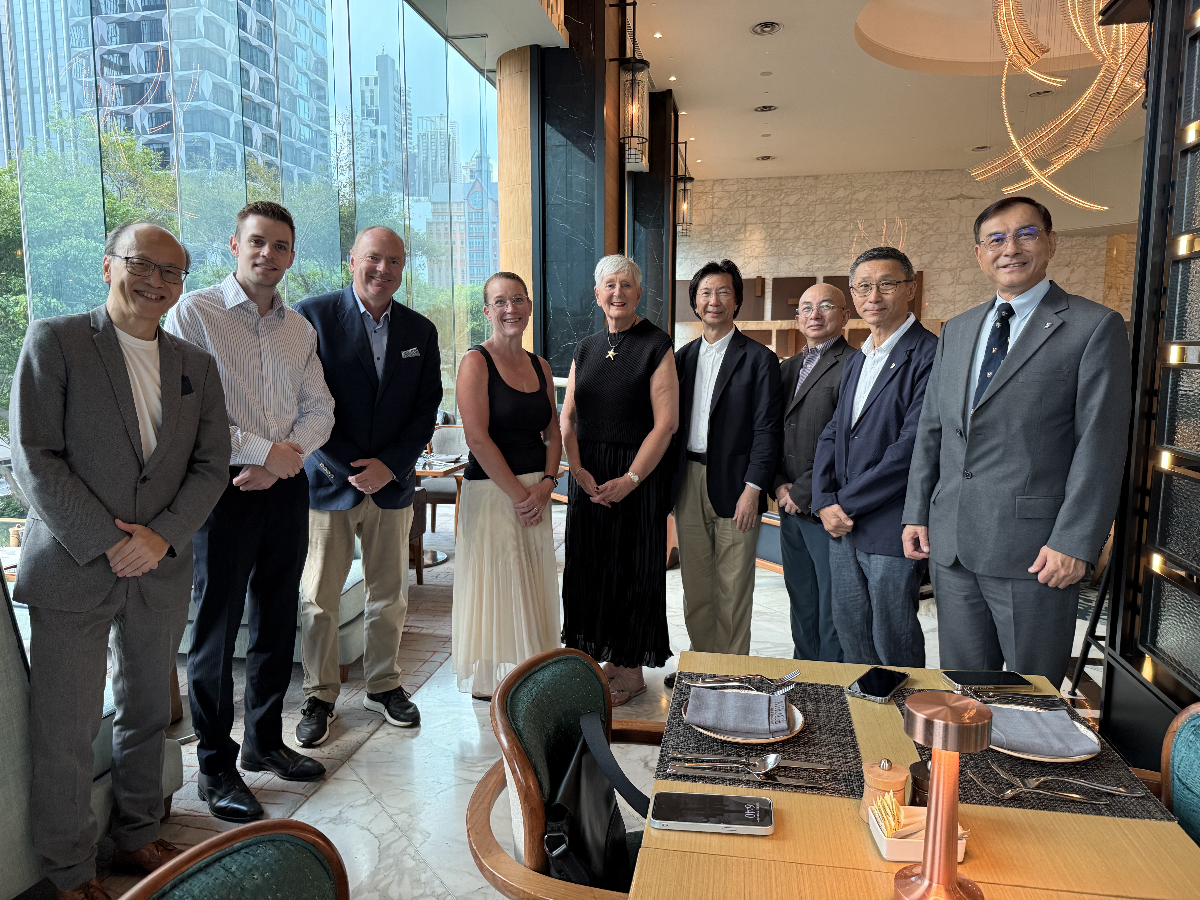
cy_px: 450
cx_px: 600
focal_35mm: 24
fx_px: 832
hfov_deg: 71.6
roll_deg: -0.1
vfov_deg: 56.8
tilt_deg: -7.3
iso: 250
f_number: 1.78
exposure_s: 1/42
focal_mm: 6.76
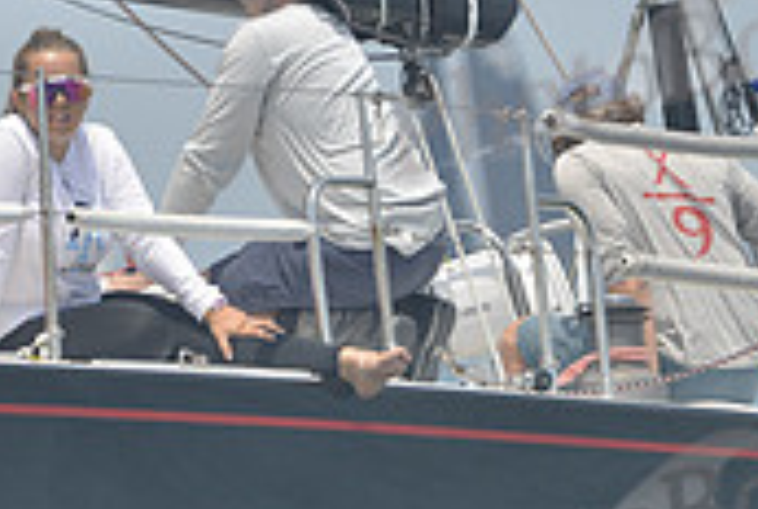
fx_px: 21197
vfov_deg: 1.4
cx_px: 162
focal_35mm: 1005
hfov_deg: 2.0
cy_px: 353
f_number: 7.1
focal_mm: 300
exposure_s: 1/1000
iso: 280
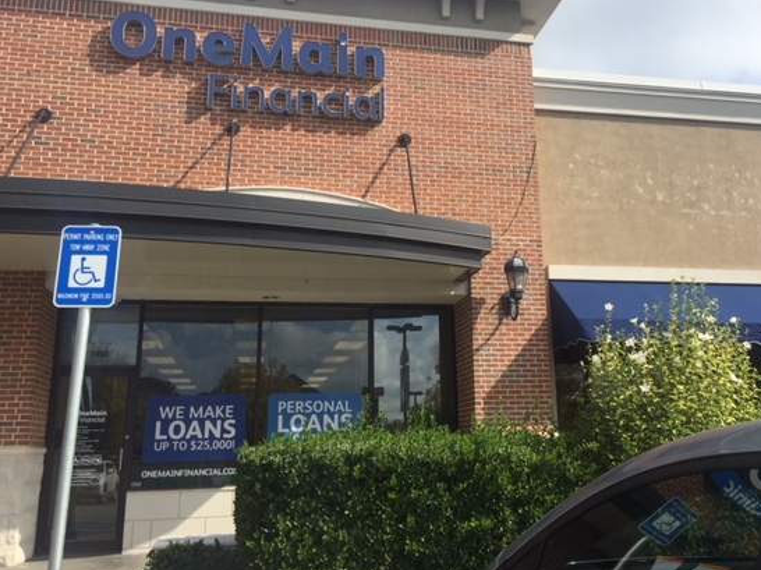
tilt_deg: +14.5
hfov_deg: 53.9
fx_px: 747
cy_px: 242
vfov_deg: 41.7
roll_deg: +1.9
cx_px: 422
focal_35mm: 34
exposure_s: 1/2326
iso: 32
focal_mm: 4.15
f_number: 2.2
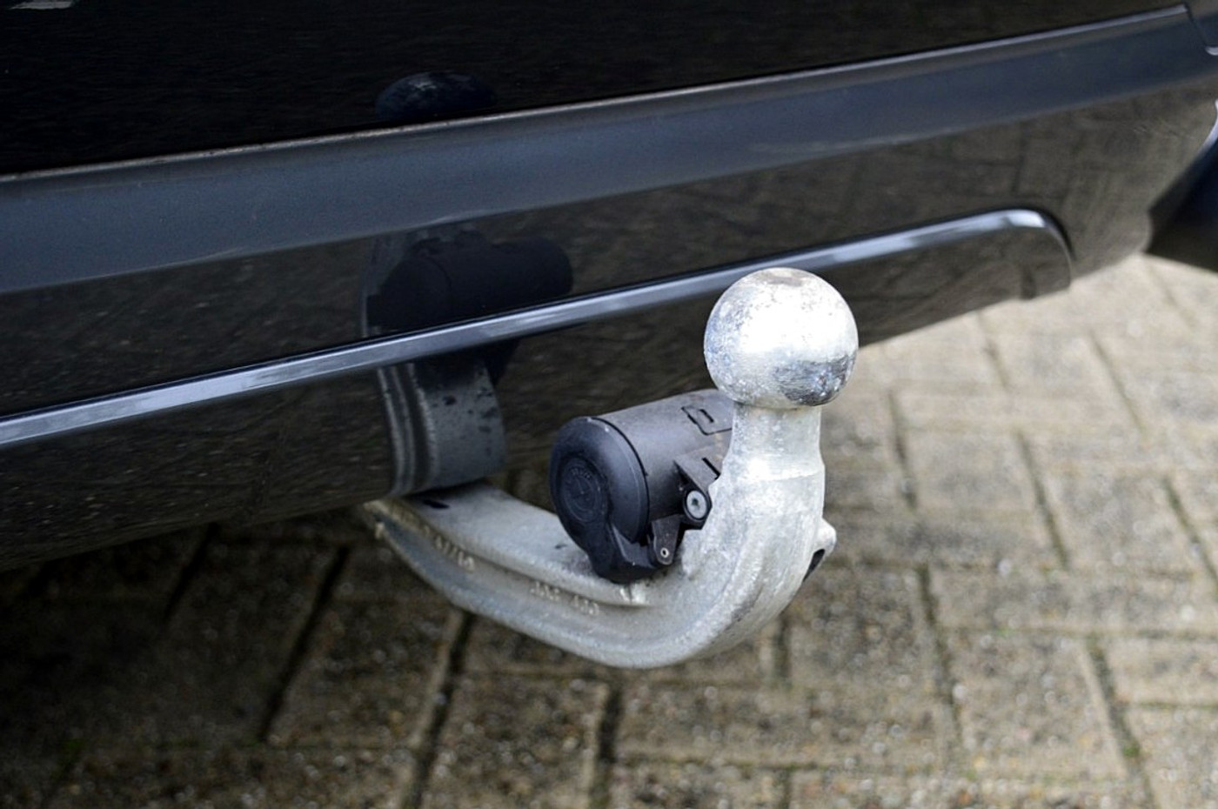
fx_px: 2129
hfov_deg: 31.9
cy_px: 404
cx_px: 609
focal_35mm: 63
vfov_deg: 21.5
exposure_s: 1/60
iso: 800
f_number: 5
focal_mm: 42
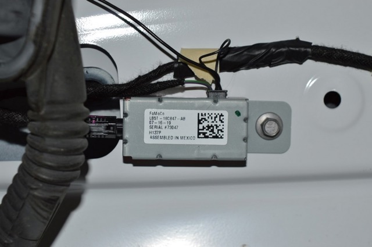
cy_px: 124
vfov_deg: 16.5
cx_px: 186
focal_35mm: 82
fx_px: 851
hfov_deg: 24.6
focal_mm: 55
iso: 100
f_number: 8
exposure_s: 1/60
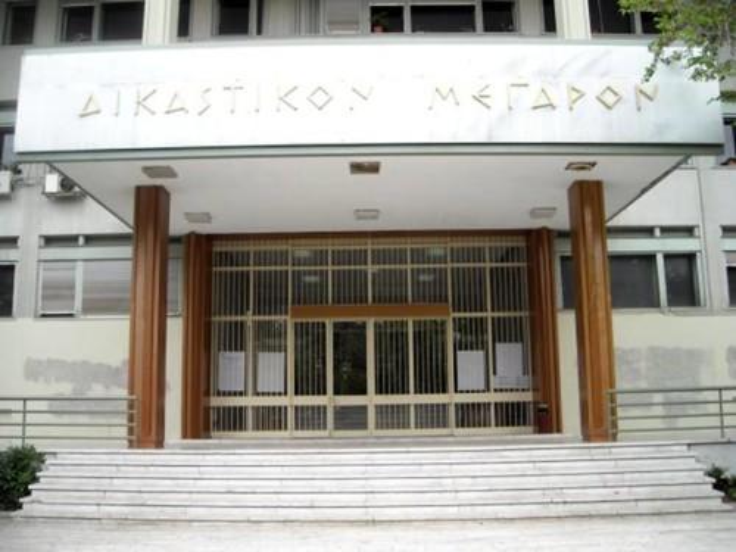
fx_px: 744
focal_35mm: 35
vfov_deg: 40.7
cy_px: 276
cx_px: 368
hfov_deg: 52.6
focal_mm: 5.7
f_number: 2.8
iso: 64
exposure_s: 1/250
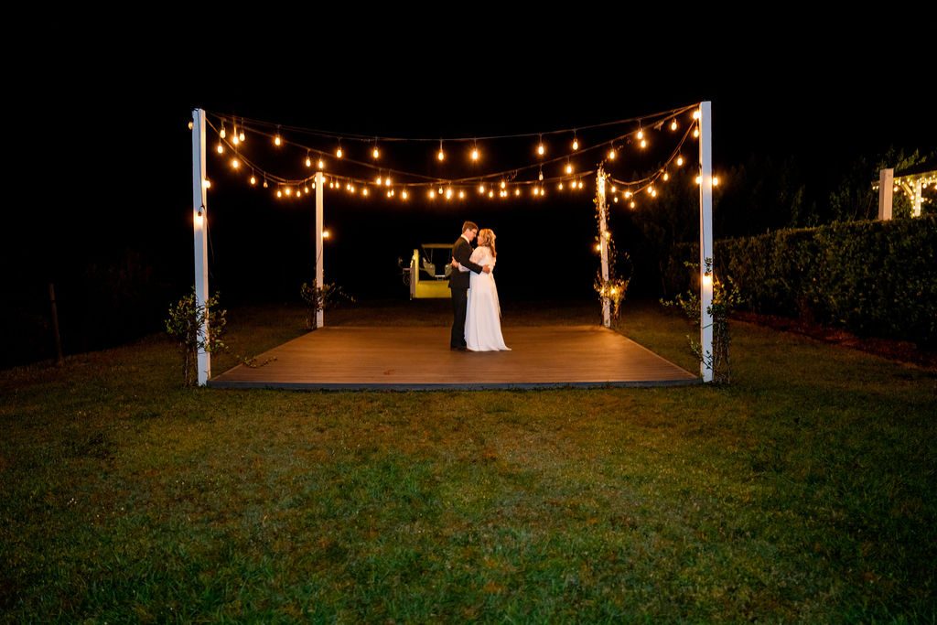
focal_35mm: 24
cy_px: 312
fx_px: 625
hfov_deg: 73.7
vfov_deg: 53.1
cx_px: 468
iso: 2000
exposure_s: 1/50
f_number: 2.8
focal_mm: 24
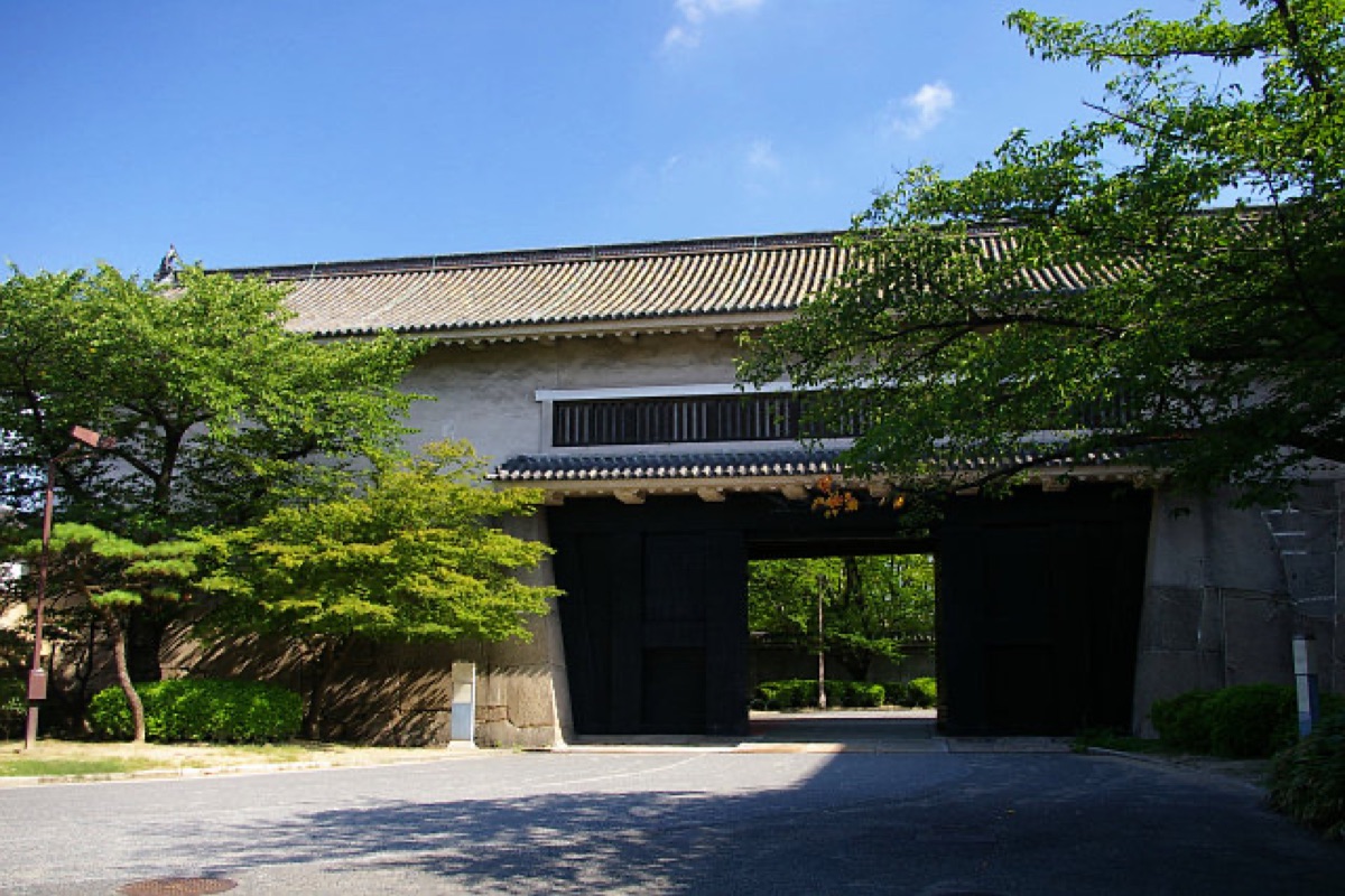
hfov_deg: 59.5
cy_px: 448
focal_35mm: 32
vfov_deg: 41.7
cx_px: 672
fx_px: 1177
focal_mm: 21
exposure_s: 1/100
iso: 200
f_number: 6.3
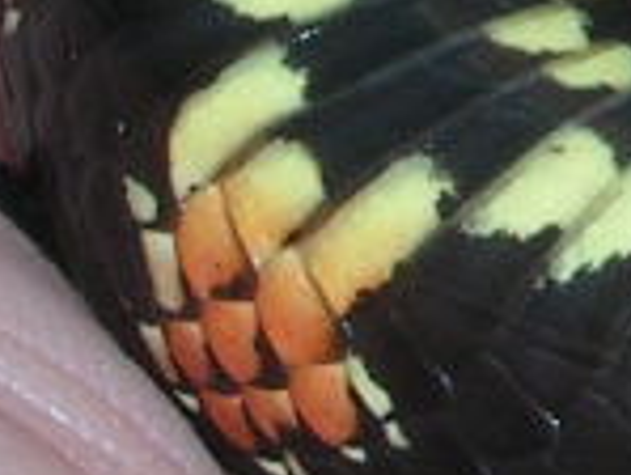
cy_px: -246
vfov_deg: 5.6
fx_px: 4761
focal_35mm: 261
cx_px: 1542
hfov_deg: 7.1
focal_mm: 5.8
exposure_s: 1/60.1
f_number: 5.6
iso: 50
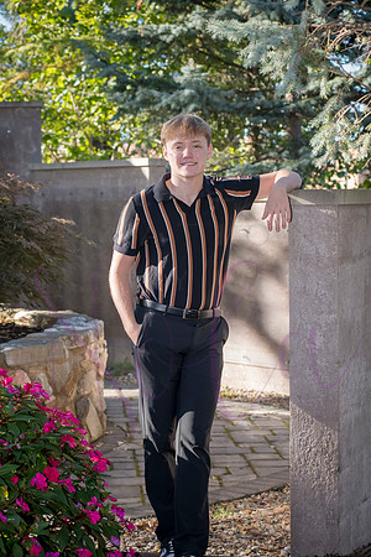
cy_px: 278
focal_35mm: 80
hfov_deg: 17.1
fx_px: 1237
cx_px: 186
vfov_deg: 25.4
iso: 800
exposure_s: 1/400
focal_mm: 80
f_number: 6.3
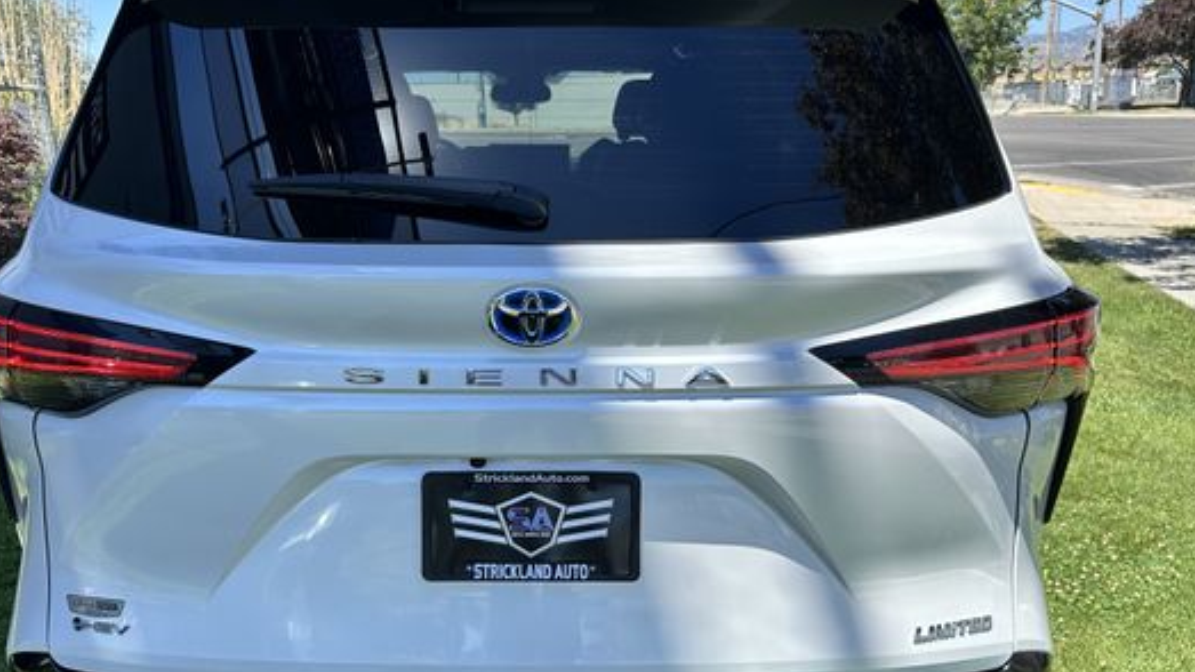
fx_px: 1014
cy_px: 421
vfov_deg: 36.4
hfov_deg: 60.8
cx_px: 516
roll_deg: +2.9
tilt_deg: -15.7
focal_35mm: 32
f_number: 1.78
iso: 80
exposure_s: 1/2070
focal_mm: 6.86
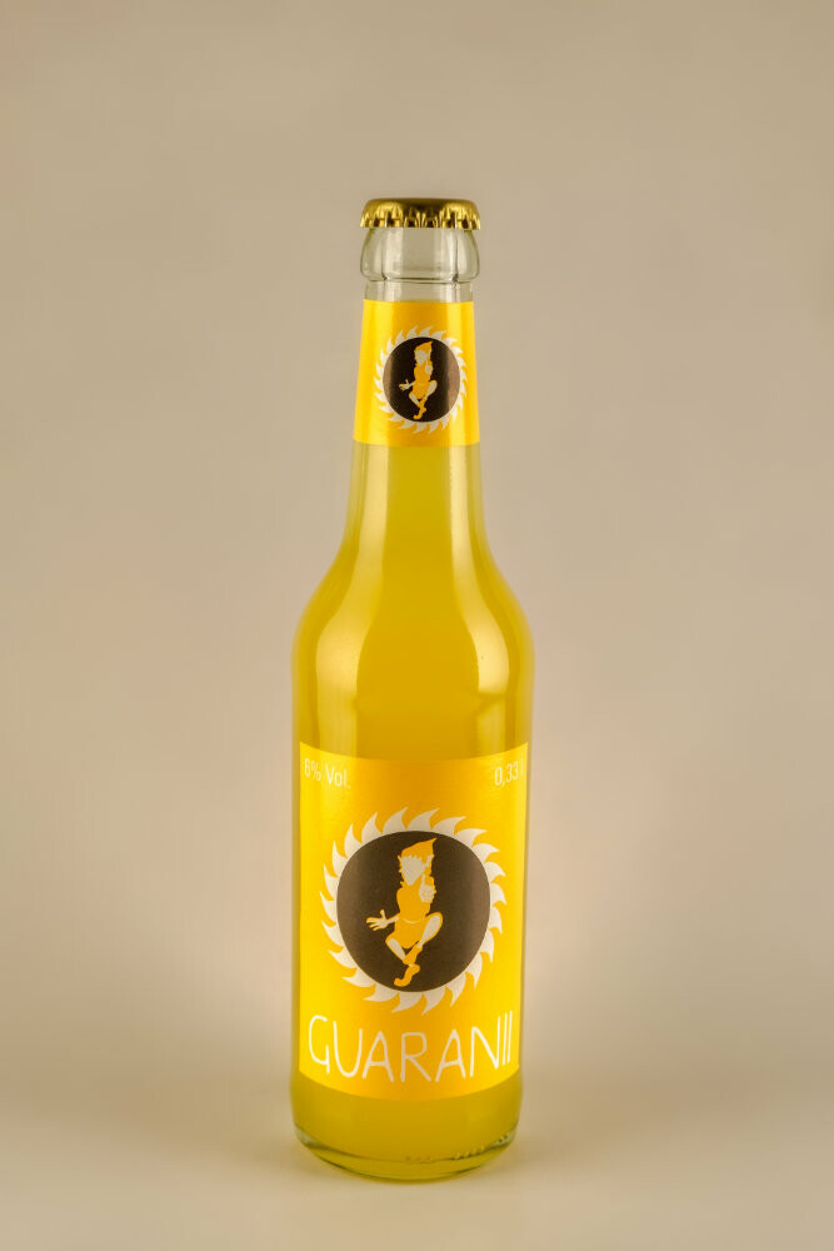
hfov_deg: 23.4
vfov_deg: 34.5
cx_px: 417
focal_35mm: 58
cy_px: 626
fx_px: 2015
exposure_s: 1/58
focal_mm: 38.7
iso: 640
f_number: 5.3
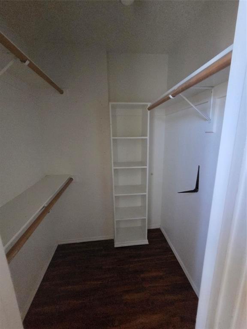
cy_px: 164
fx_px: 124
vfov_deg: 106.2
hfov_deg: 89.9
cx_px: 124
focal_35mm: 13
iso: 1600
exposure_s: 1/40
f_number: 2.2
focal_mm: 2.2
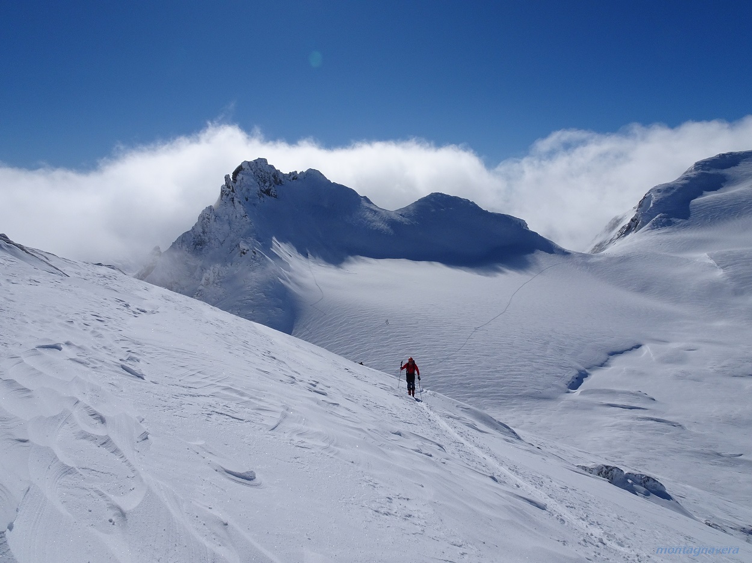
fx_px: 521
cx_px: 376
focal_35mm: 24
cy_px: 282
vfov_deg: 56.8
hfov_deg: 71.6
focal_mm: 4.1
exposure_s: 1/2000
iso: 80
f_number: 5.6
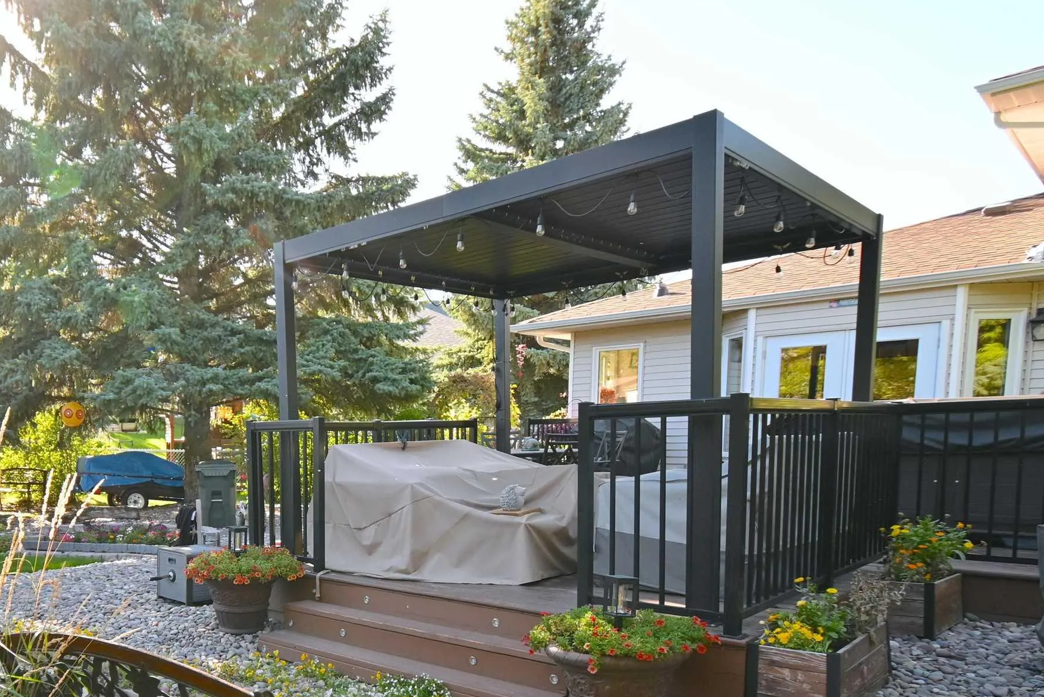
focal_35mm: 26
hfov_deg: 64.9
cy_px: 525
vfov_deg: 47.7
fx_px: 754
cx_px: 253
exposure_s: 1/250
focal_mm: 10
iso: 280
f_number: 4.5
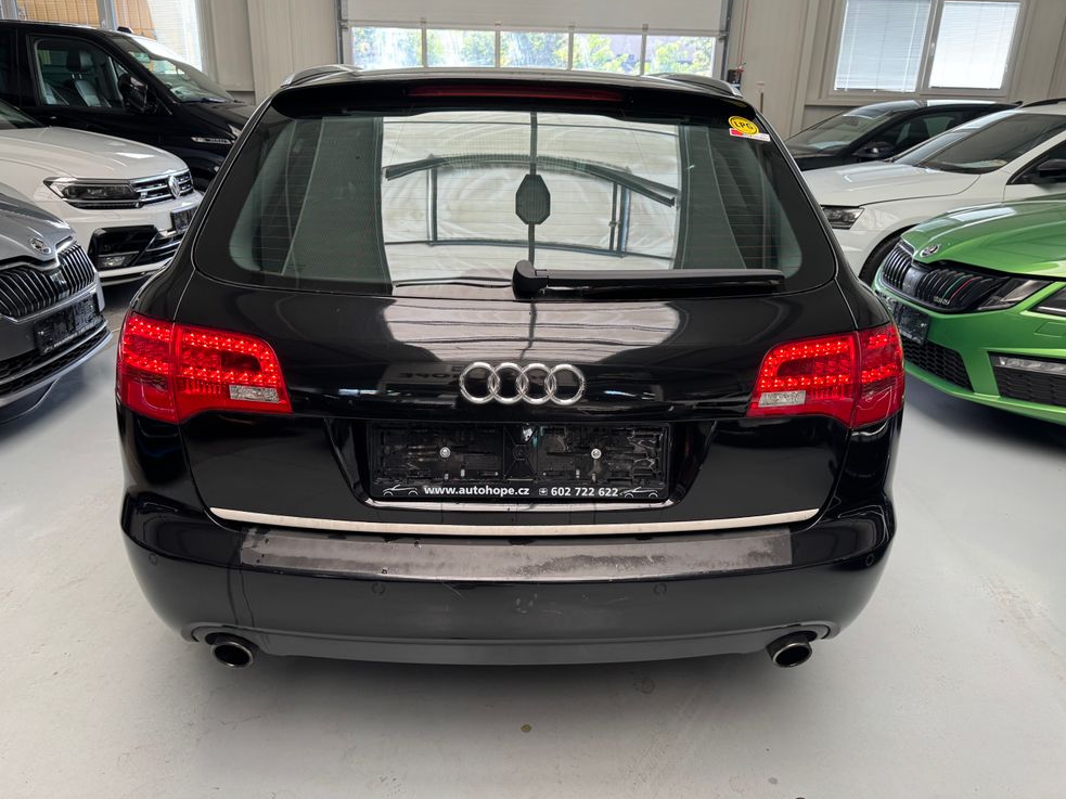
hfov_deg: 69.4
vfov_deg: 54.9
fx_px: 770
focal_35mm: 25
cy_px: 384
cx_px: 521
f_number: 1.78
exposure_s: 1/121
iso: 125
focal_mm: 6.76
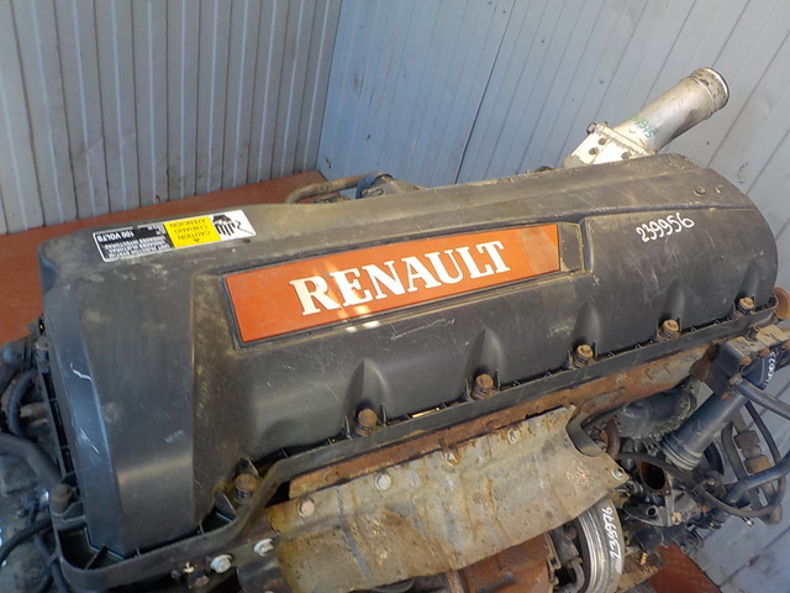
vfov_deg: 46.8
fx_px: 685
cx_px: 395
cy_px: 296
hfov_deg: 60.0
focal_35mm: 30
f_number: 3.3
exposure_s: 1/30
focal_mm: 4.1
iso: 125
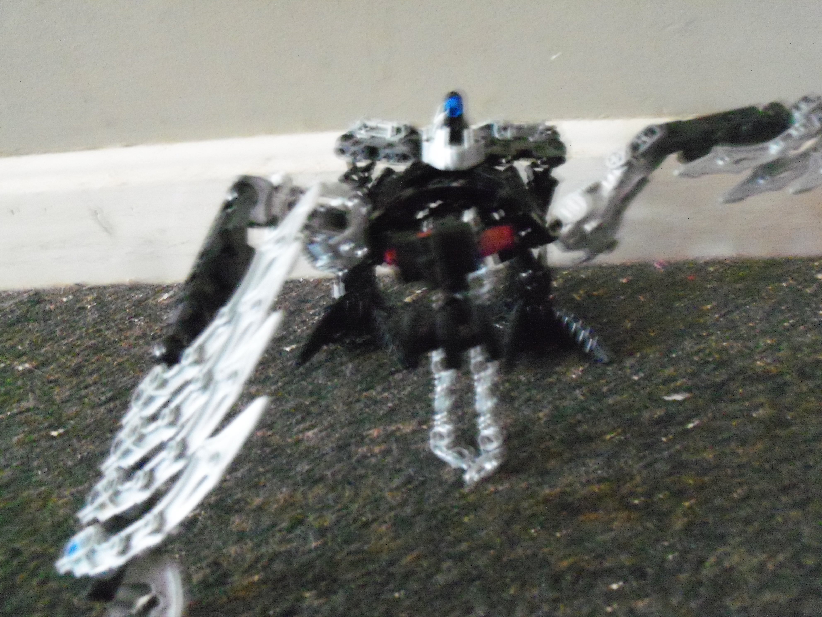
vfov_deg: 40.7
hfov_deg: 52.6
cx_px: 411
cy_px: 308
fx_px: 831
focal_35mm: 35
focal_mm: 6.3
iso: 800
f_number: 3
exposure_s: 1/5
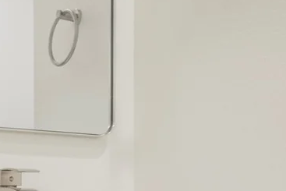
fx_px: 432
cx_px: 58
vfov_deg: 23.8
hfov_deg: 35.4
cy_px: 194
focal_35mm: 54
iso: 800
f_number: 5.6
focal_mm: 19.5
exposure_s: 1/40
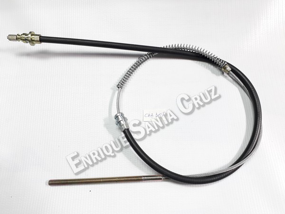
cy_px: 107
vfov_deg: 51.4
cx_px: 142
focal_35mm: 27
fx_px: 222
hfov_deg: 65.3
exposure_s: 1/33
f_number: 1.9
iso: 80
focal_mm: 3.6
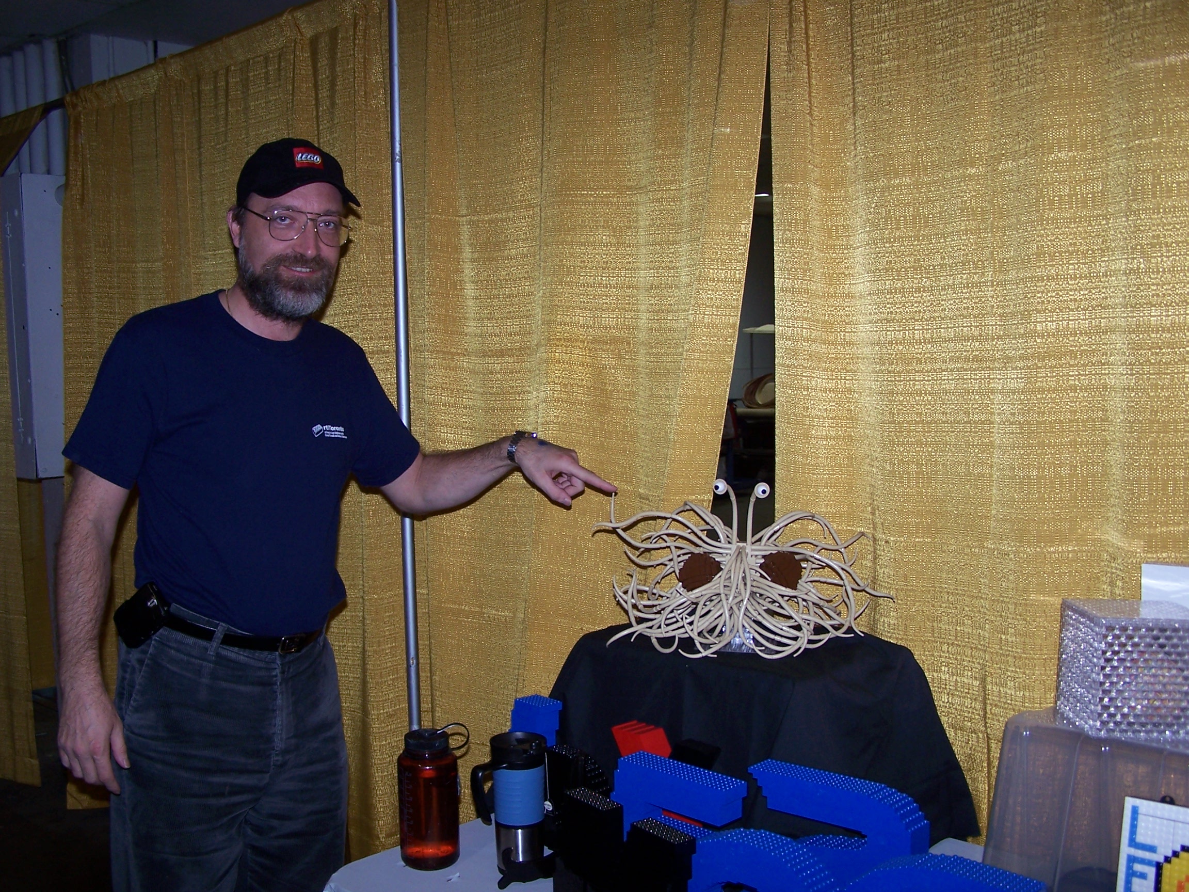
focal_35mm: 38
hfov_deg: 49.0
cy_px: 446
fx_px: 1305
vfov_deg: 37.7
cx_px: 594
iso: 80
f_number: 2.8
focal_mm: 6.3
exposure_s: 1/60
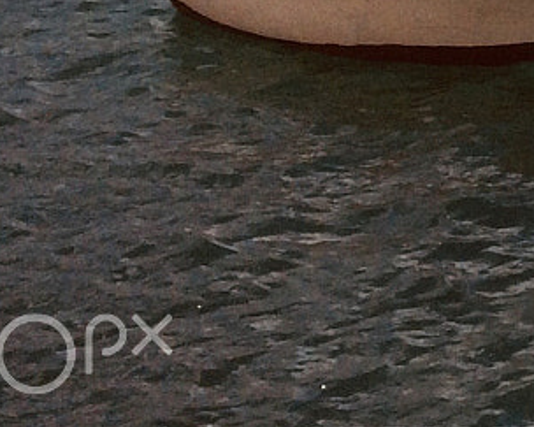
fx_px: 2354
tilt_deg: -3.9
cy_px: -469
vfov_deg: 9.6
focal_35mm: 149
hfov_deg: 11.4
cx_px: 1142
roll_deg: +1.3
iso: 40
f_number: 2.2
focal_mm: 4.15
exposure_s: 1/8264
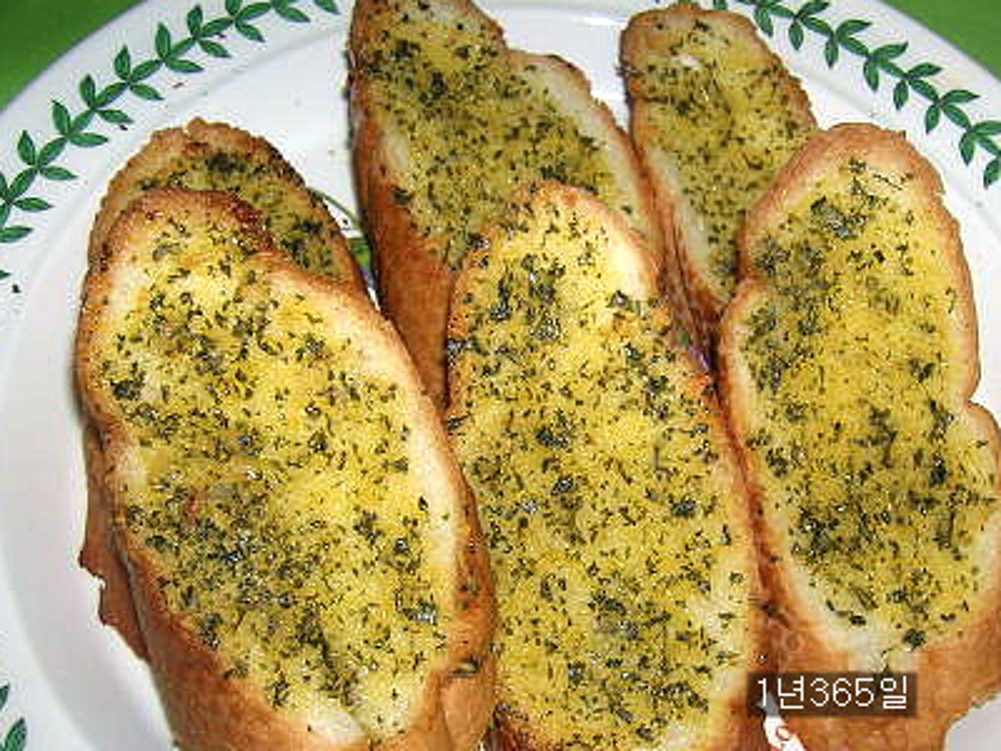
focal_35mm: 50
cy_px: 482
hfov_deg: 38.2
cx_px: 543
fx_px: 1446
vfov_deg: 29.0
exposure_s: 1/60.1
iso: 50
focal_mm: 5.7
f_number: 2.9
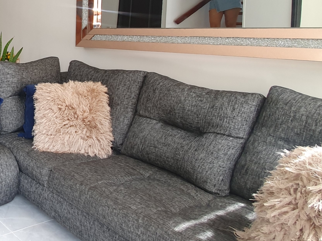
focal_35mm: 36
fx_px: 335
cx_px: -37
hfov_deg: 40.7
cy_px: 52
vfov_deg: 38.3
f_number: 2.2
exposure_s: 1/60
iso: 100
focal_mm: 1.8
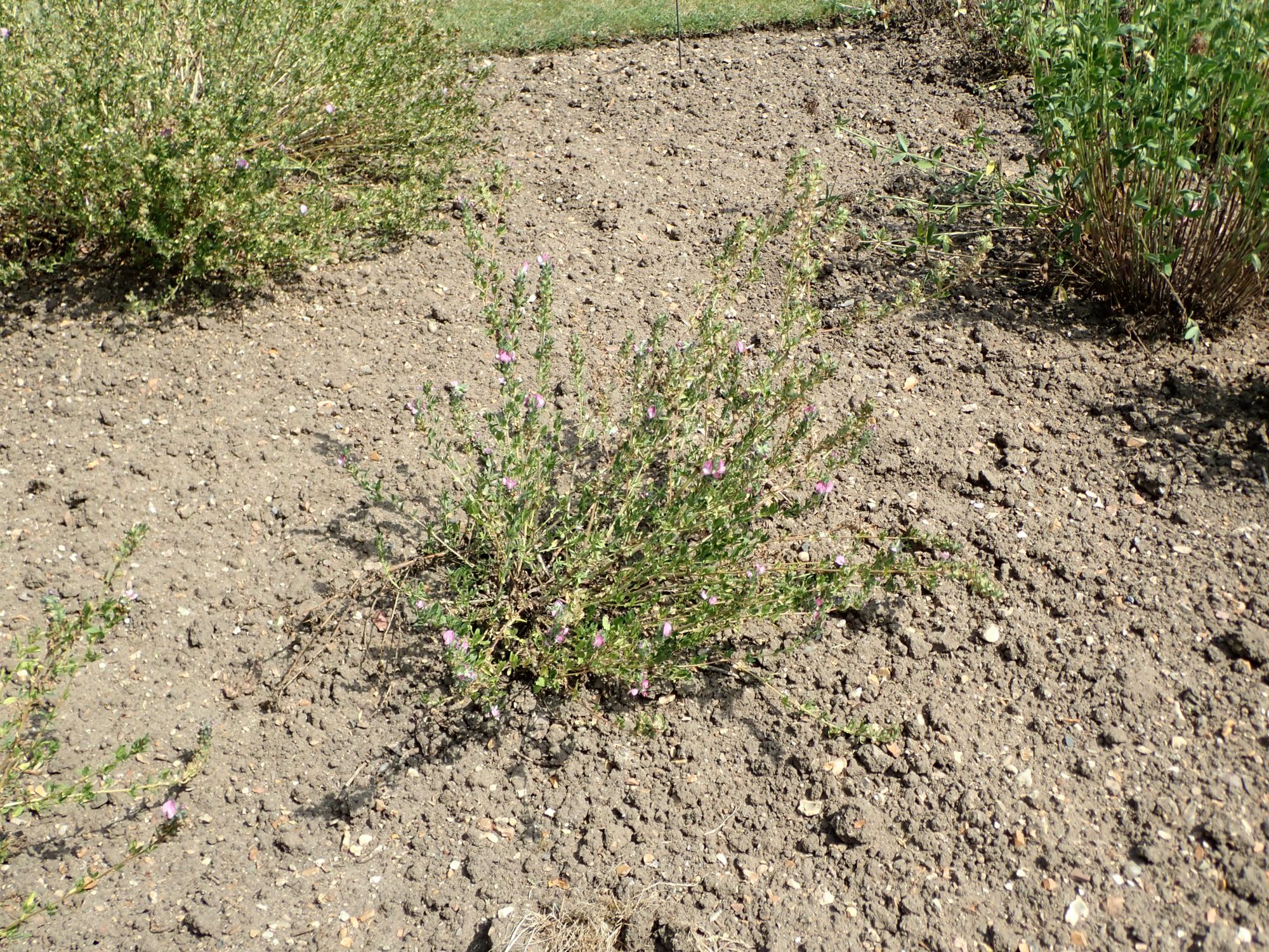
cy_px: 476
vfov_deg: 40.7
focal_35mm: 35
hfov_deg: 52.6
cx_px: 634
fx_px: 1283
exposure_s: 1/500
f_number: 3.5
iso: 100
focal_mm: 6.42
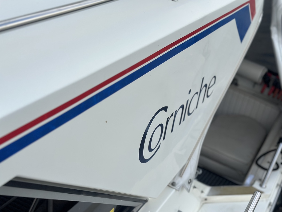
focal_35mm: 48
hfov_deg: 39.7
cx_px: 141
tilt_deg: -29.7
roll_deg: -7.6
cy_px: 106
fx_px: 391
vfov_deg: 30.3
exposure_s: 1/4367
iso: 80
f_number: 1.78
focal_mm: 6.86
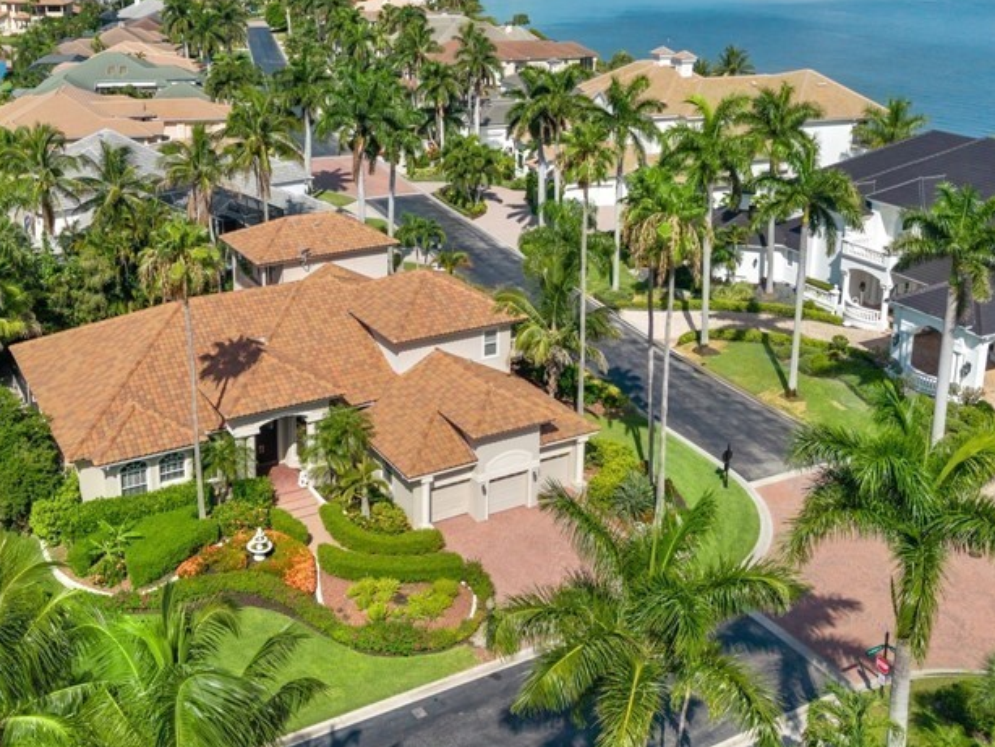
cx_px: 405
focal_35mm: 40
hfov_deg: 46.6
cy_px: 203
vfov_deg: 35.3
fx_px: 1150
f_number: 1.8
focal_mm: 8.67
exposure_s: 1/640
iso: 100
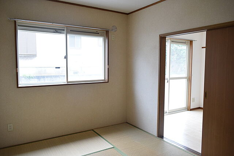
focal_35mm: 27
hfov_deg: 67.4
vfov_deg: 47.9
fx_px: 175
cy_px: 78
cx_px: 117
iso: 1250
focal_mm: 18
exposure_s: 1/80
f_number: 5.6
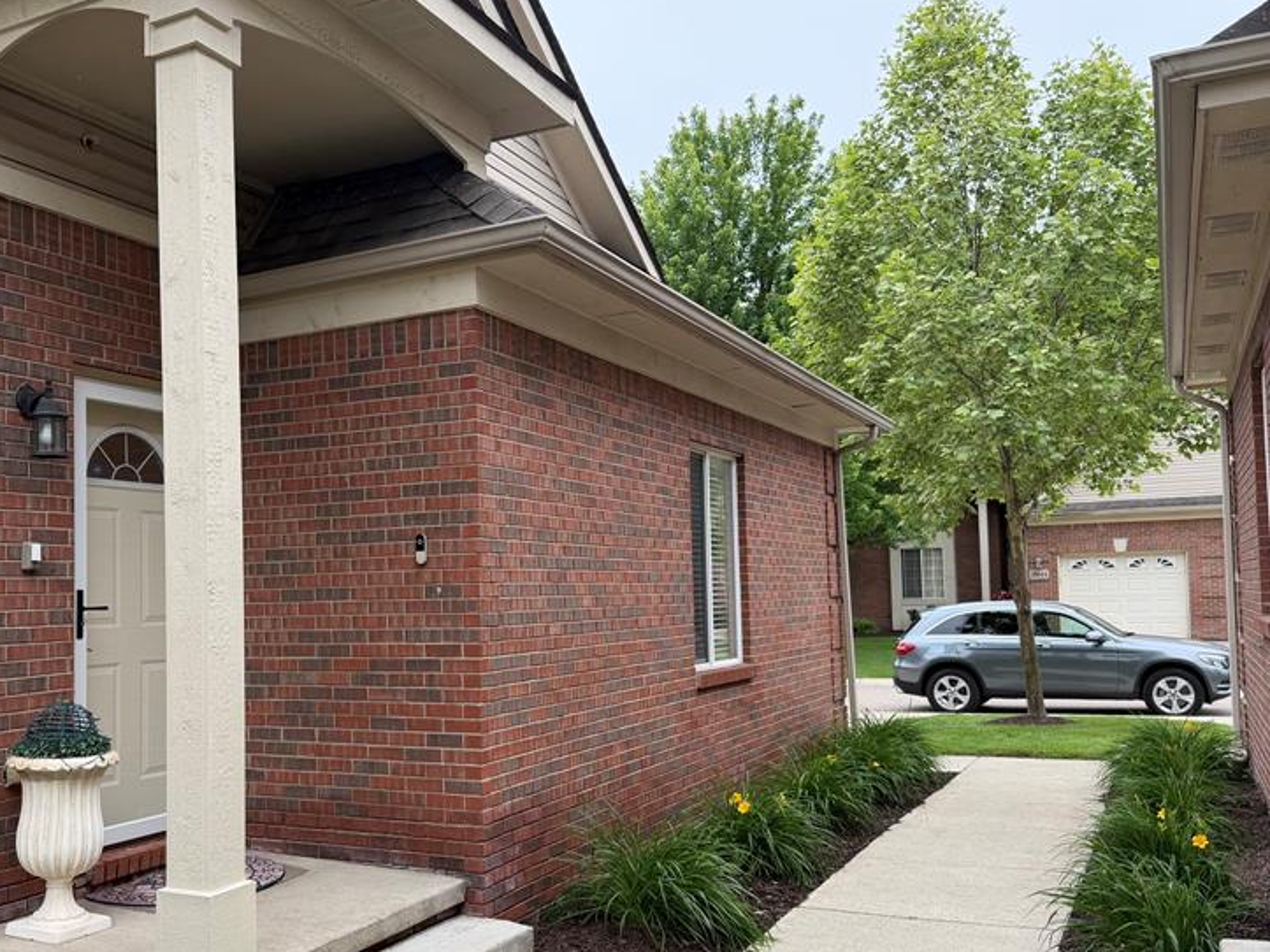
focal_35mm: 34
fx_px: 1247
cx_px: 483
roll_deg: +1.7
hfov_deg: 53.4
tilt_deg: +3.1
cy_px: 536
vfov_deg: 41.7
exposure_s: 1/757
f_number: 1.78
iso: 100
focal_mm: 6.76
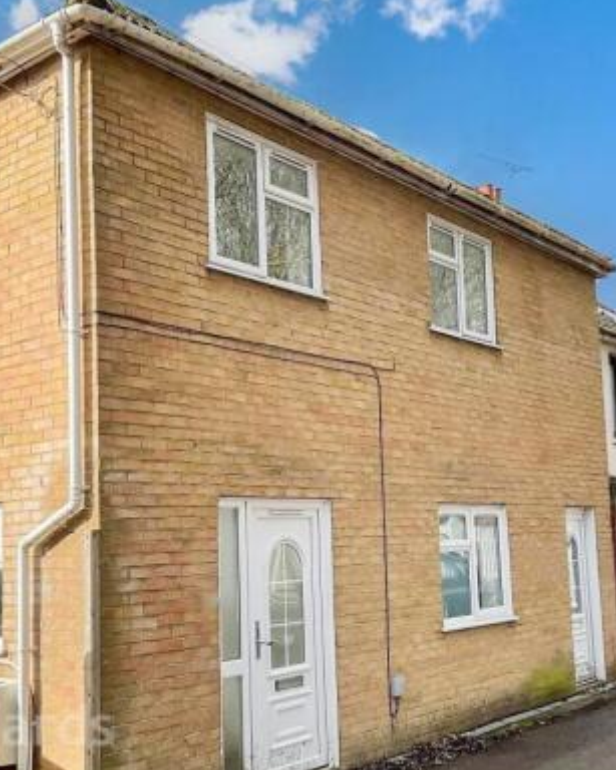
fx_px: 980
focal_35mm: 43
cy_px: 426
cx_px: 272
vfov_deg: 42.8
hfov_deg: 34.8
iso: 16
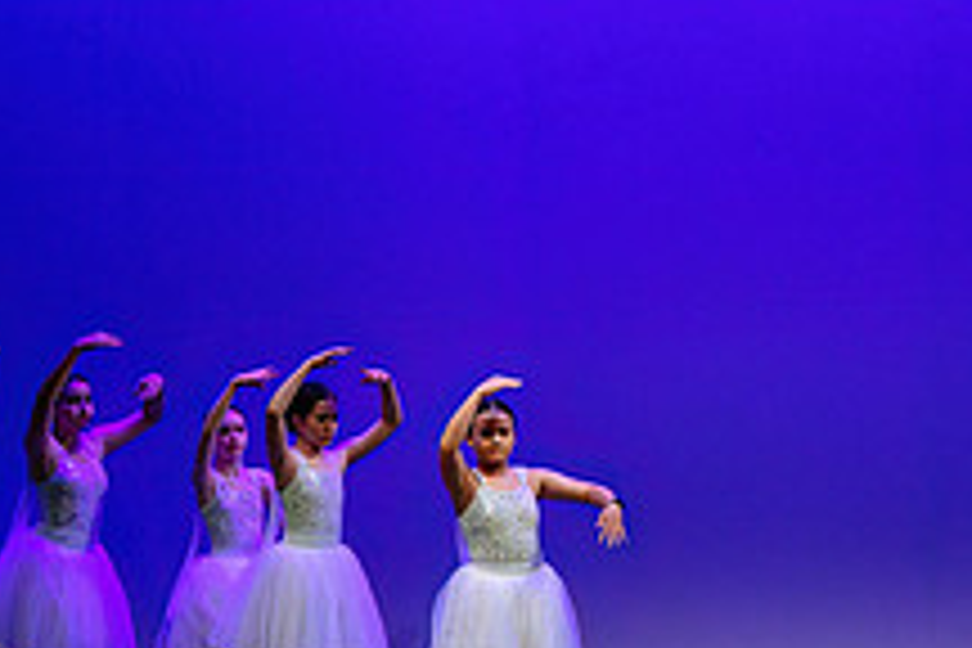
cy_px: 600
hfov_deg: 8.9
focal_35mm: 231
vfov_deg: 5.9
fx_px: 6237
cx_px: 744
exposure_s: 1/800
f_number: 2.8
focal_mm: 75
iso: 1600
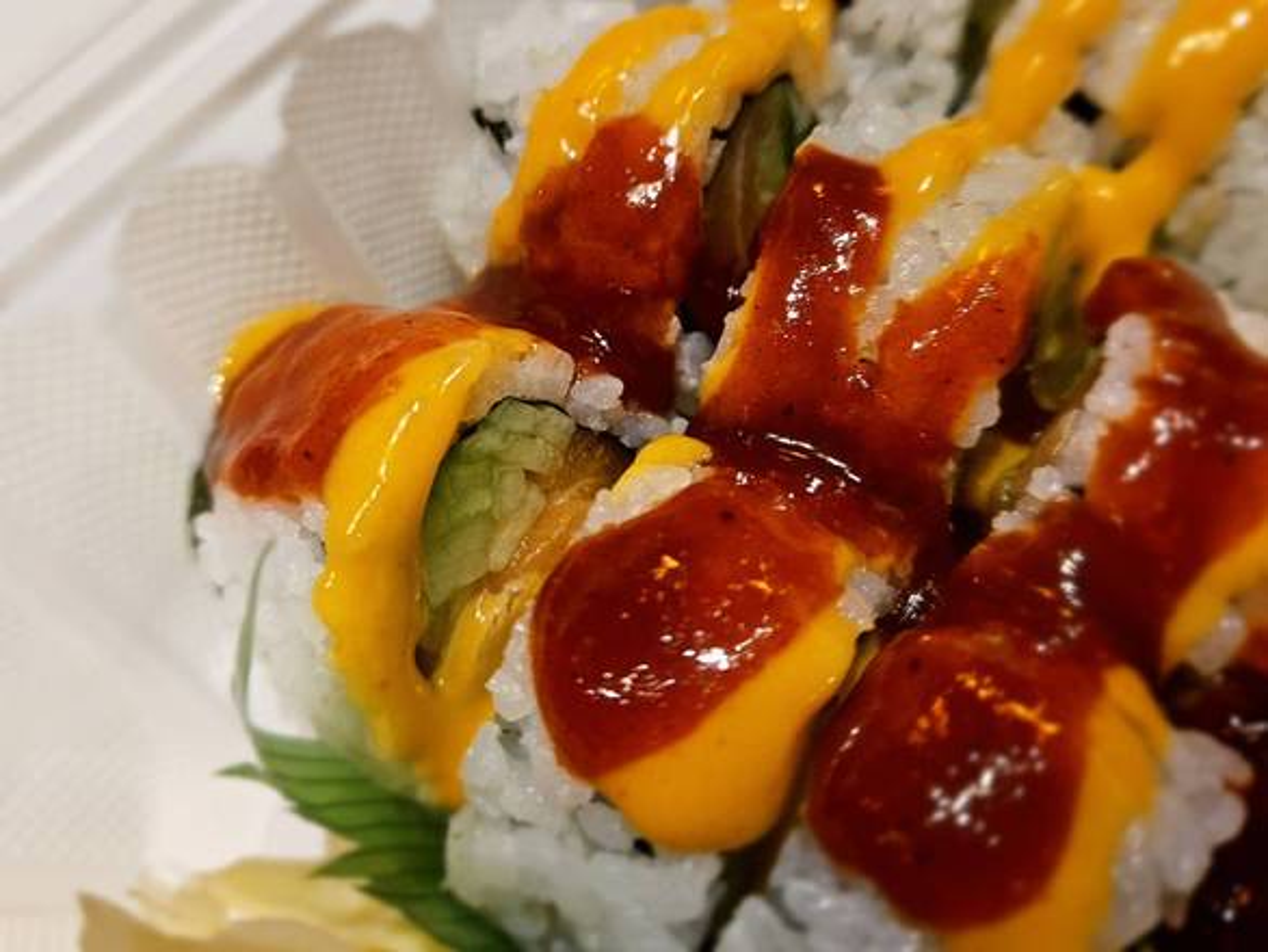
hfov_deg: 73.9
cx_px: 634
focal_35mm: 23
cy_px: 476
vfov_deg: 58.9
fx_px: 843
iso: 100
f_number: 1.8
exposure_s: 1/60.2
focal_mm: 5.4
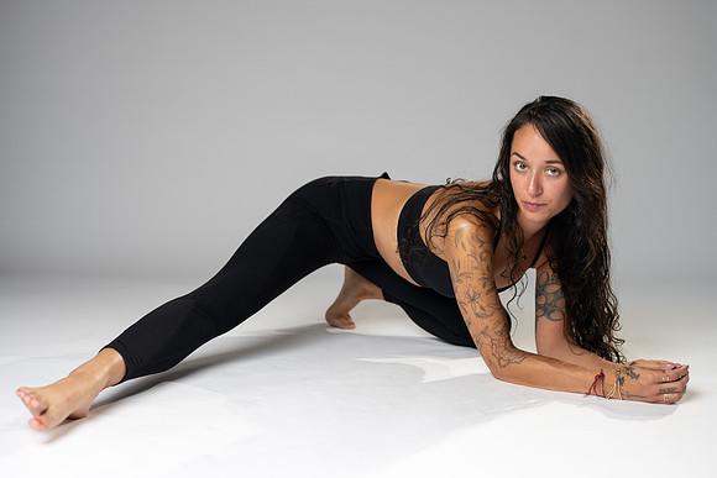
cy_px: 239
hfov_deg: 38.9
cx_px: 351
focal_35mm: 51
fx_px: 1016
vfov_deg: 26.5
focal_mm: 50
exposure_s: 1/160
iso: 200
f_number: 3.2
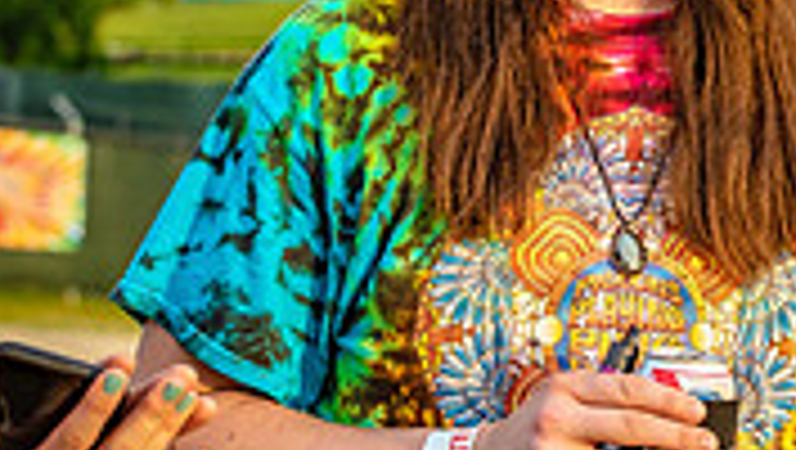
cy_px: -61
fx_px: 5071
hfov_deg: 8.8
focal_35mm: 240
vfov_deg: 5.1
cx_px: 1210
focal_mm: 70
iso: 500
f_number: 5.6
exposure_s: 1/250
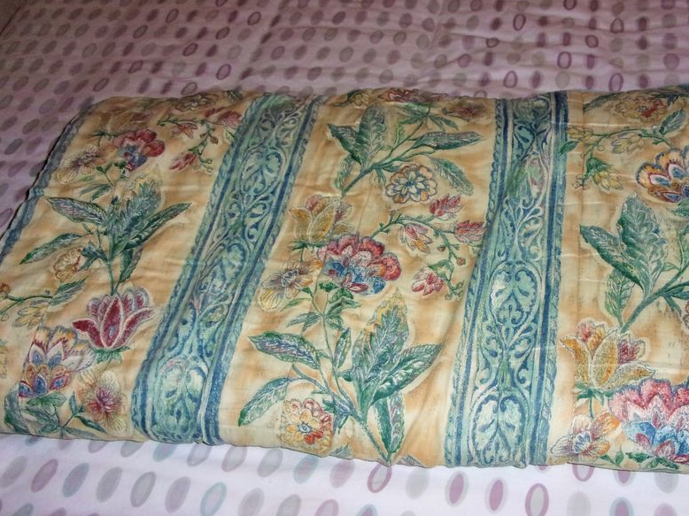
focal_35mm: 36
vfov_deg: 39.5
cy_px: 300
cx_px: 408
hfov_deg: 51.1
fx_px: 716
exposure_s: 1/34
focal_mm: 5.1
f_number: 3.9
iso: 200
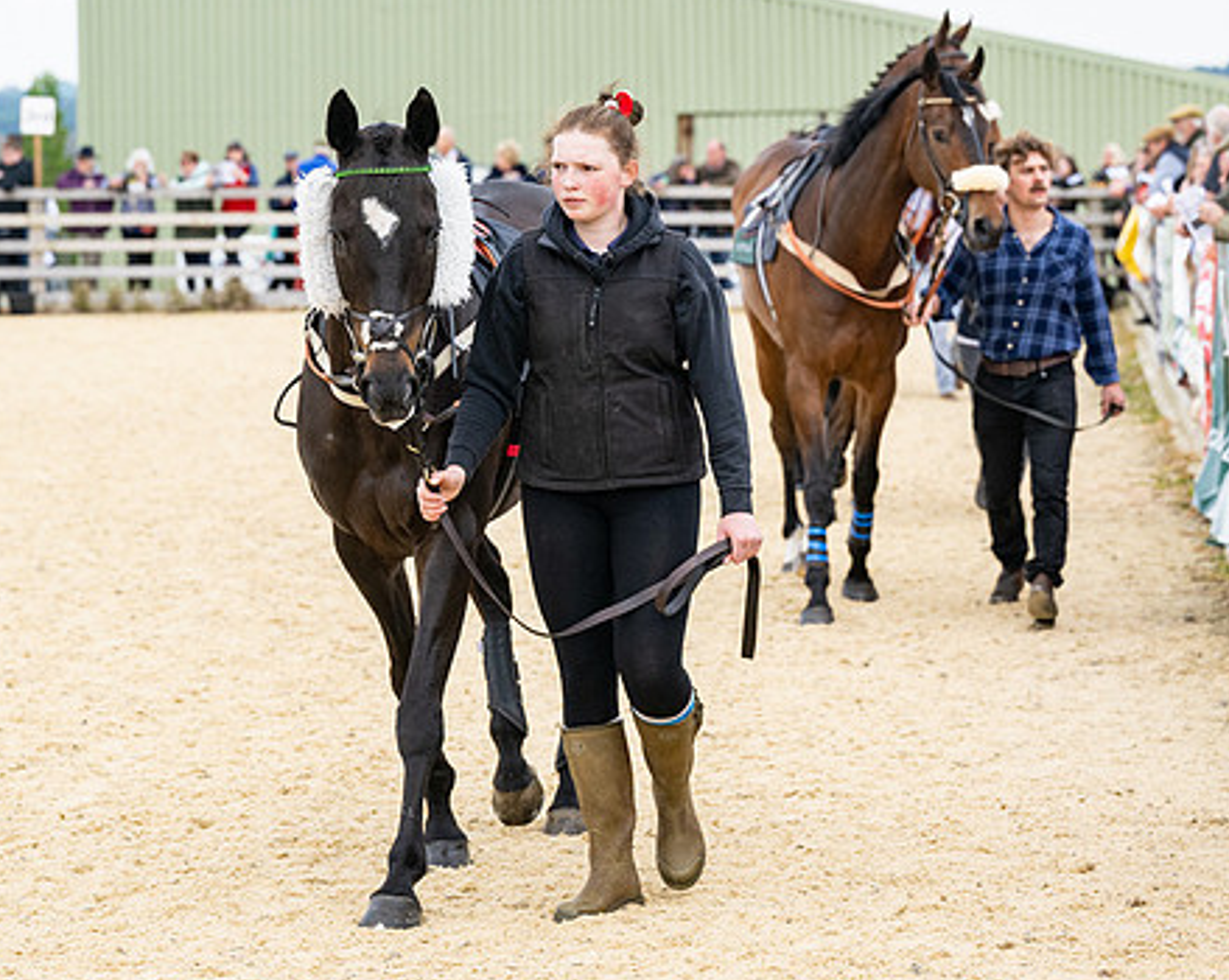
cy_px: 458
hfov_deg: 12.4
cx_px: 537
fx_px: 5667
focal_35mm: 156
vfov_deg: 9.9
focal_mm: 86
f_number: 4
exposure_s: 1/2000
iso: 400
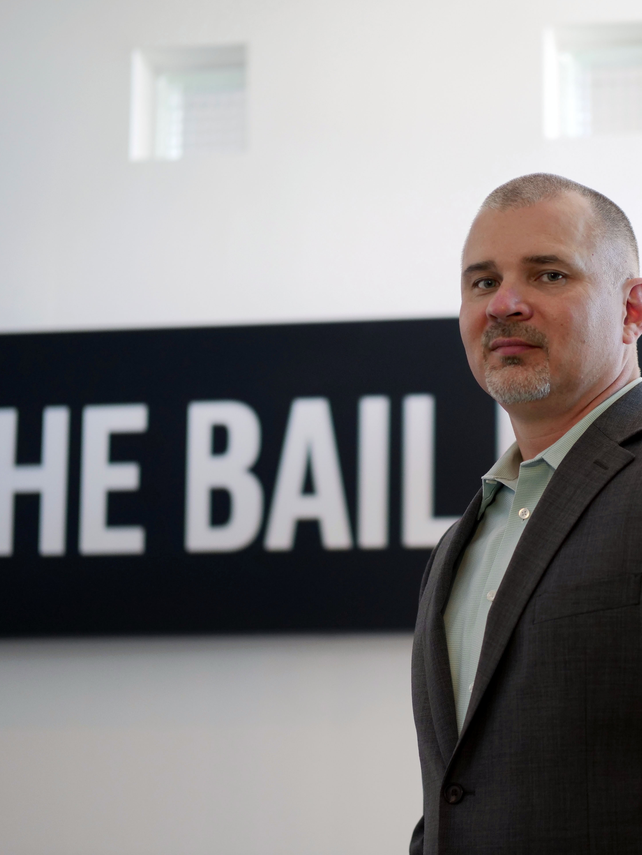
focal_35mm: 115
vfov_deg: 17.1
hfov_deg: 12.8
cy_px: 428
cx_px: 504
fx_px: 2844
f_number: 1.2
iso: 400
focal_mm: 43
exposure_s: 1/100
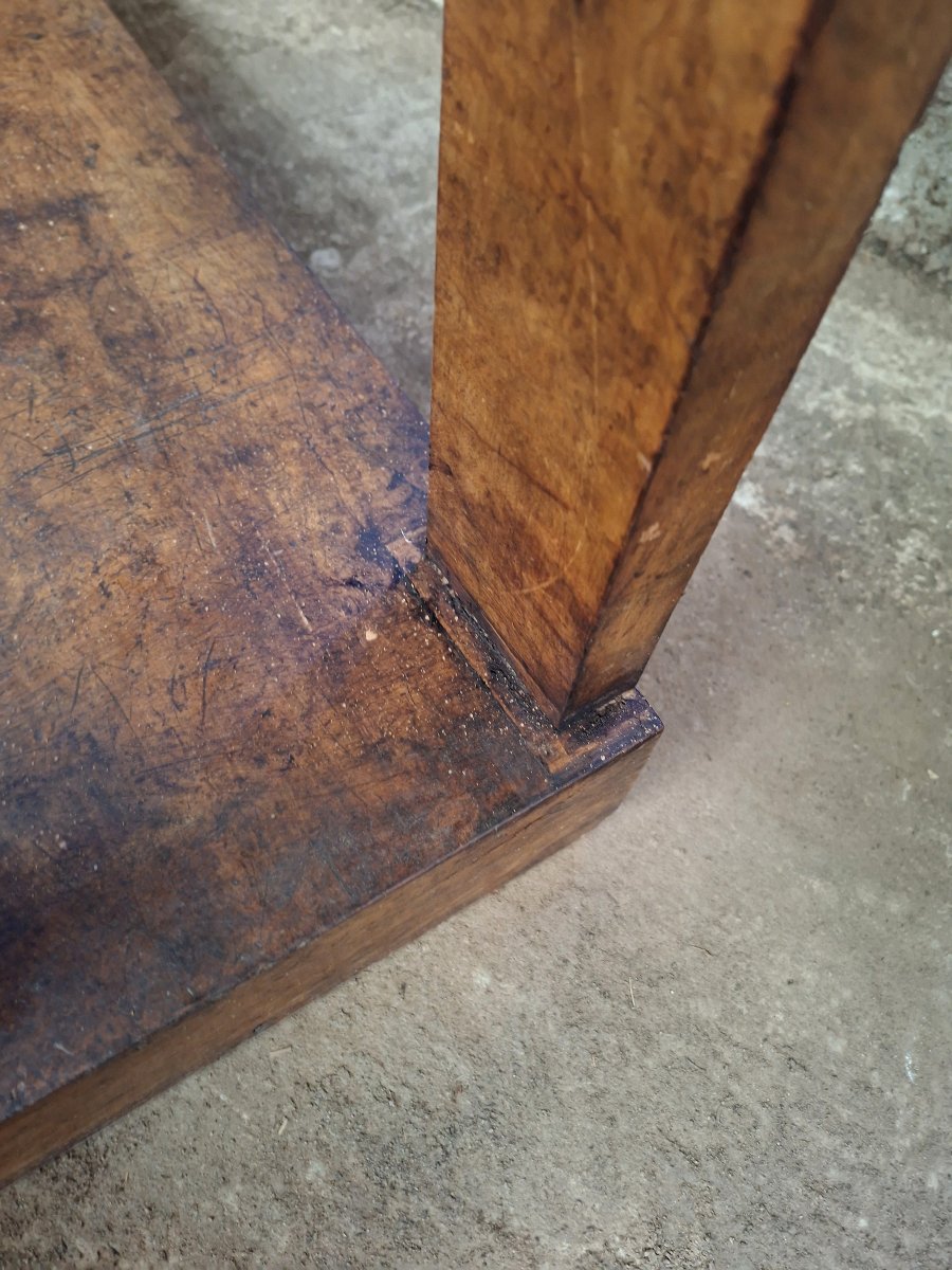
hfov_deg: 58.9
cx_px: 476
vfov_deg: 73.9
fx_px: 843
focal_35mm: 23
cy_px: 635
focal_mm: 5.54
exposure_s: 1/25
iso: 800
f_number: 1.8
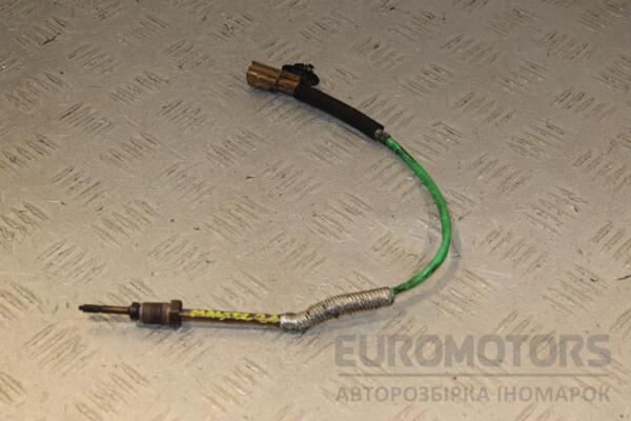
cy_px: 210
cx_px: 316
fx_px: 1314
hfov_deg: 27.0
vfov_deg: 18.2
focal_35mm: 75
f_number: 9
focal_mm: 50
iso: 800
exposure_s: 1/200
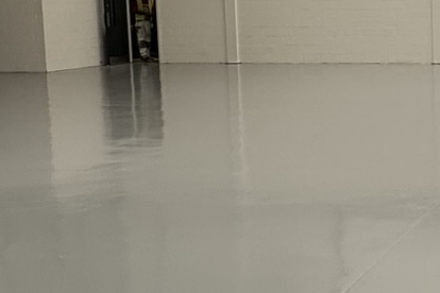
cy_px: 82
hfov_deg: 23.8
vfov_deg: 18.8
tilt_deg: -5.3
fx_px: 880
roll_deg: +0.9
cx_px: 611
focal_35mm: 72
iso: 40
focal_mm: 2.22
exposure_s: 1/138
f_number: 2.2
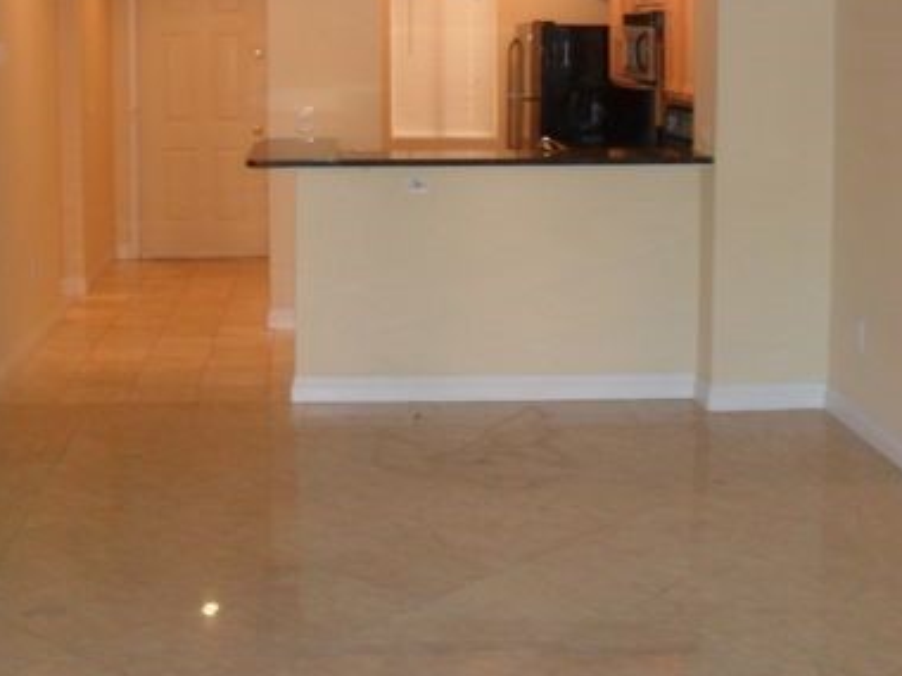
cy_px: 126
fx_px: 1537
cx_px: 408
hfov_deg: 32.7
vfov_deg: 24.4
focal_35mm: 59
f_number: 3
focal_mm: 6.3
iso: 200
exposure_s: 1/45
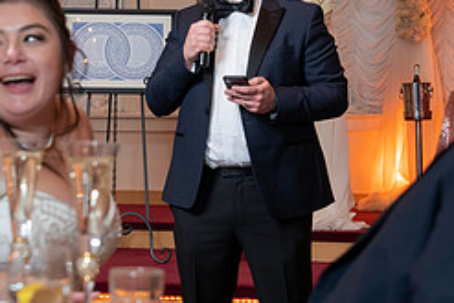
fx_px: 1539
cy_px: 146
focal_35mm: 122
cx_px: 269
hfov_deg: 16.8
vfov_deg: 11.3
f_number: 4
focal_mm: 49
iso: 2000
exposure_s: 1/100
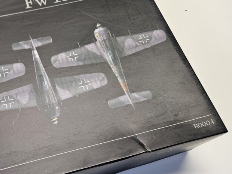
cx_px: 47
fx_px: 255
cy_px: 99
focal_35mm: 38
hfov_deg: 46.5
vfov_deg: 37.6
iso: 400
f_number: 1.8
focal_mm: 5.4
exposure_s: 1/120
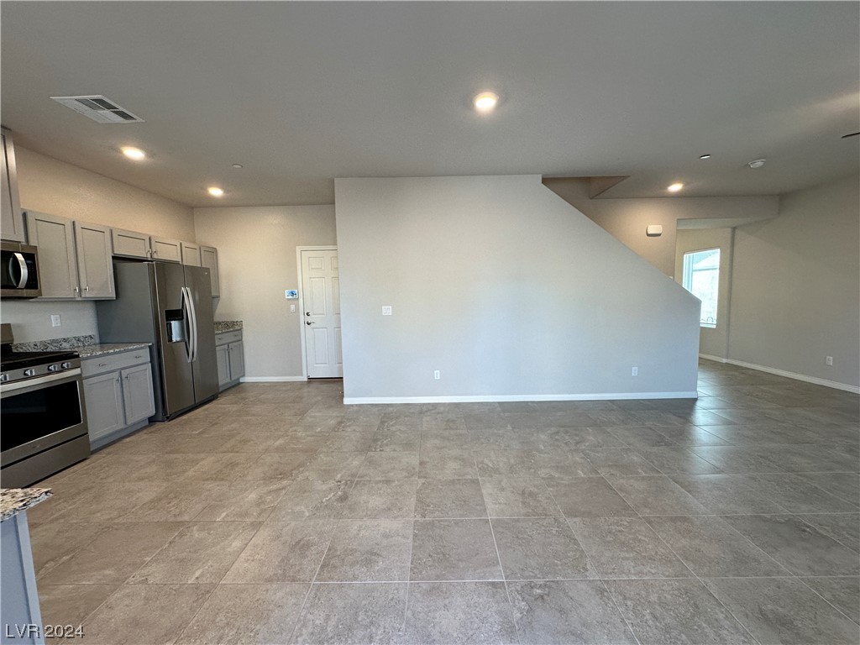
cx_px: 430
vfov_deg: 85.7
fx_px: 348
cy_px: 322
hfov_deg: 102.1
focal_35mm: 14
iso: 125
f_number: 2.2
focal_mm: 2.22
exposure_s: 1/120
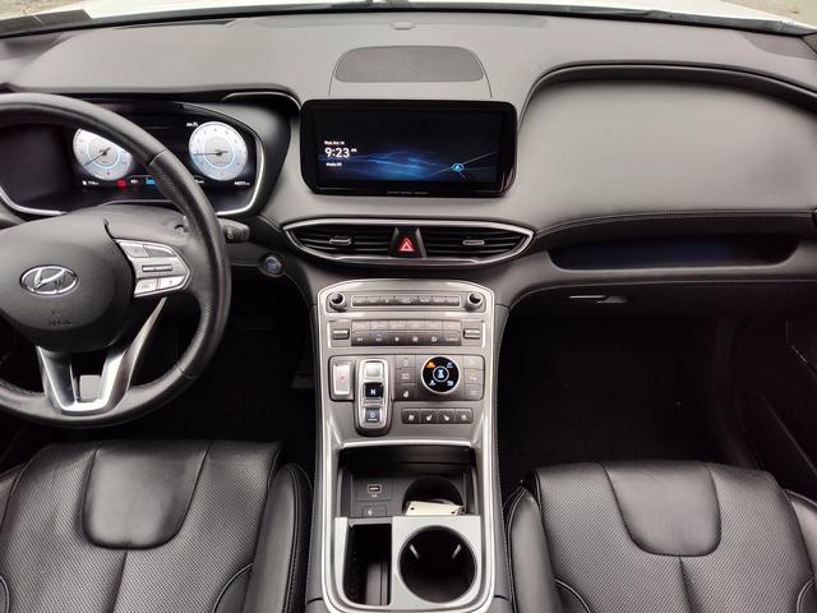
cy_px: 306
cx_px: 408
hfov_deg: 73.9
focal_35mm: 23
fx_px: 543
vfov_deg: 58.9
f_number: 1.88
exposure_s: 1/120
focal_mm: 5.56
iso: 280
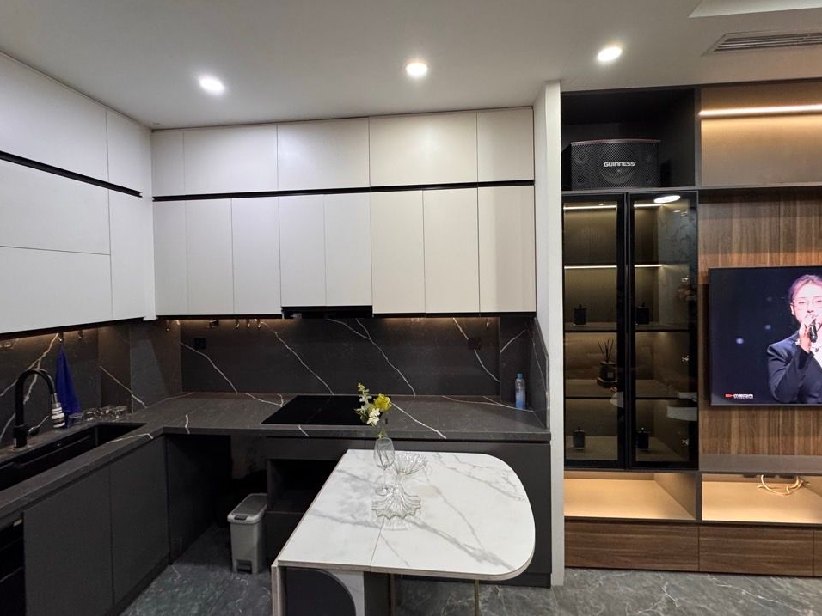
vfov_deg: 81.7
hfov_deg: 98.2
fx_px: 356
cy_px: 290
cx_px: 419
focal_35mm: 15
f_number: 2.2
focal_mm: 2.22
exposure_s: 1/50
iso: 250
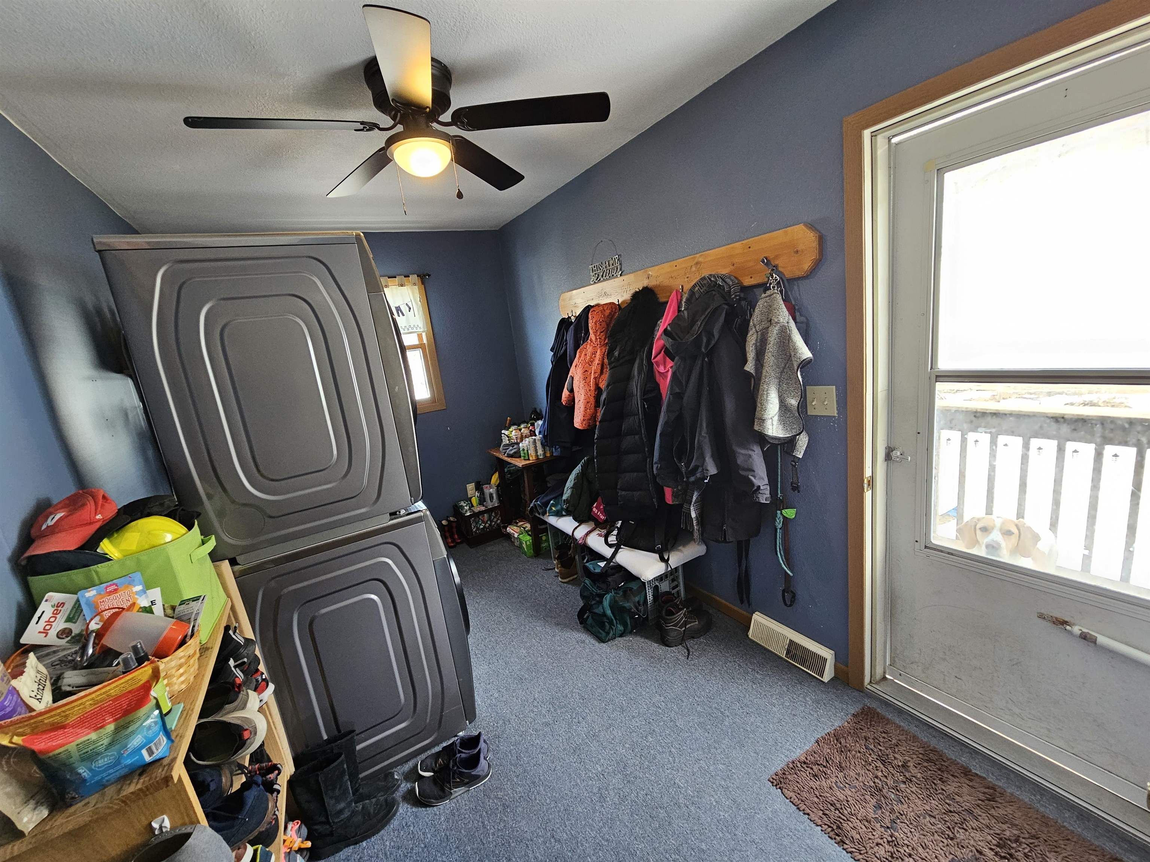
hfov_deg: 106.2
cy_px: 431
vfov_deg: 89.9
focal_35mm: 13
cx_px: 575
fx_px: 432
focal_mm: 2.2
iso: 250
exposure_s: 1/60
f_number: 2.2
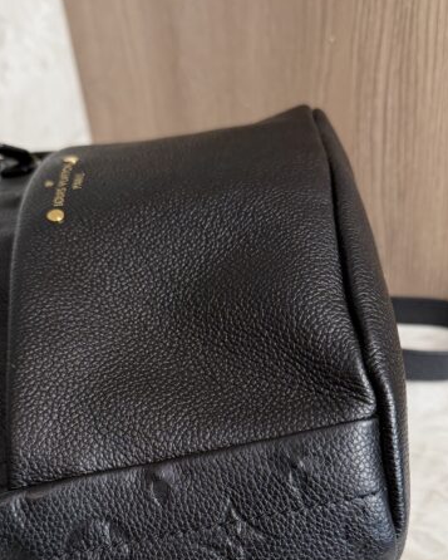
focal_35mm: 42
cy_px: 390
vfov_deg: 43.0
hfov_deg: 35.7
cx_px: 227
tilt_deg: -39.5
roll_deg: +6.3
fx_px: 696
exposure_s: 1/120
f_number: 1.78
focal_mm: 6.76
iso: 160
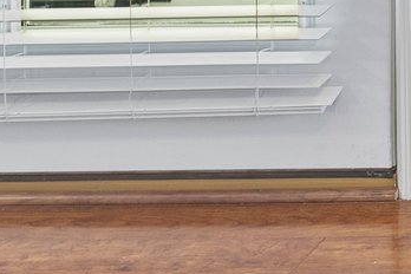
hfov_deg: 13.6
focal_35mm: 106
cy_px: -410
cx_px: 998
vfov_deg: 10.8
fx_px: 1210
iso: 400
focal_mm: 18
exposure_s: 1.3
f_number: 8
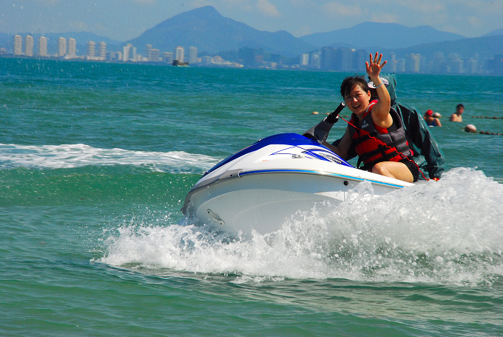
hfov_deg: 10.1
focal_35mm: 202
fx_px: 2832
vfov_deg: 6.8
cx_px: 252
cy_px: 168
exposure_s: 1/250
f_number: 16
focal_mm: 135
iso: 320
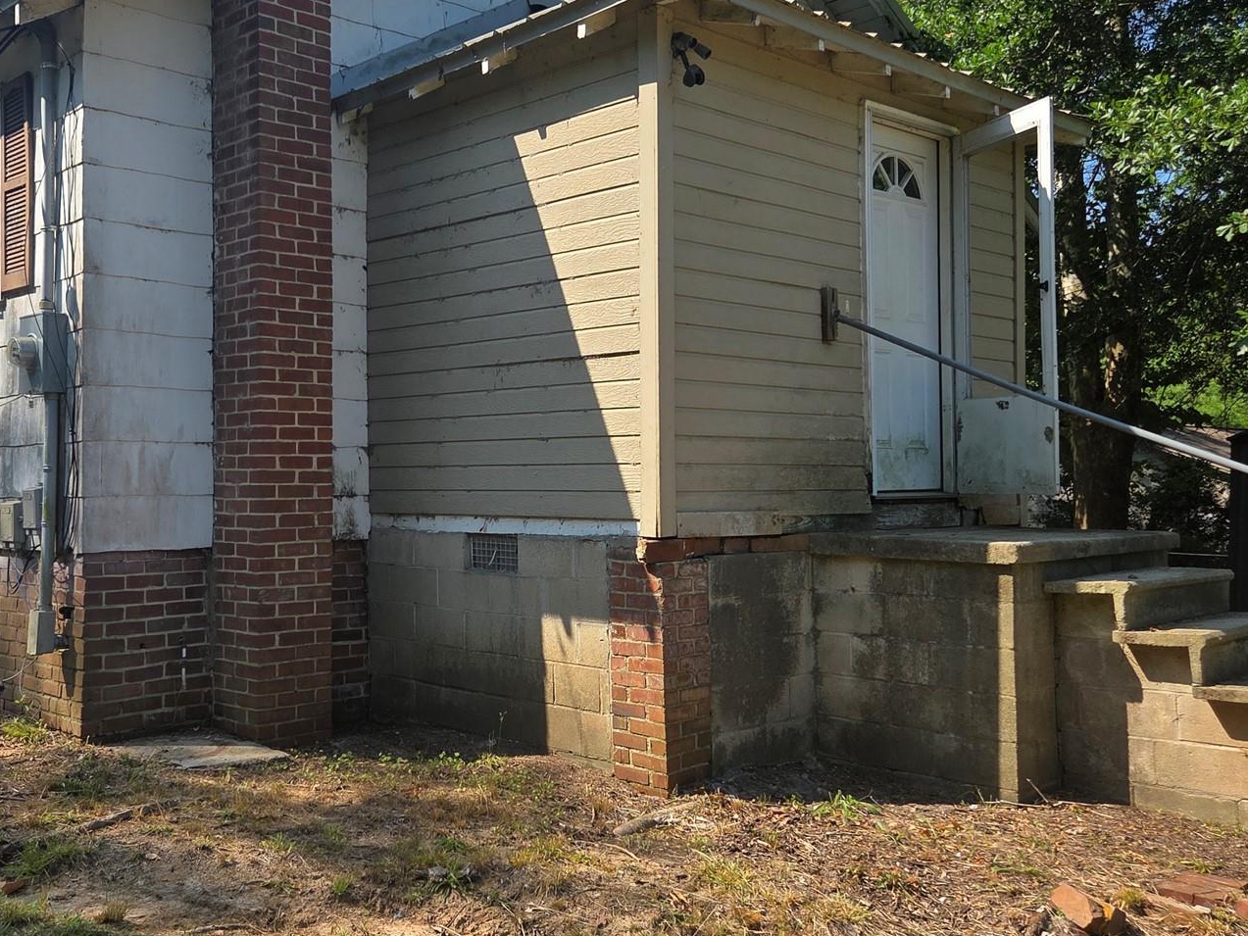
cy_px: 431
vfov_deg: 38.6
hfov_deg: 49.8
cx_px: 490
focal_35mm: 37
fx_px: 1334
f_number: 1.8
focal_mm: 5.4
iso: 80
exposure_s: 1/2993
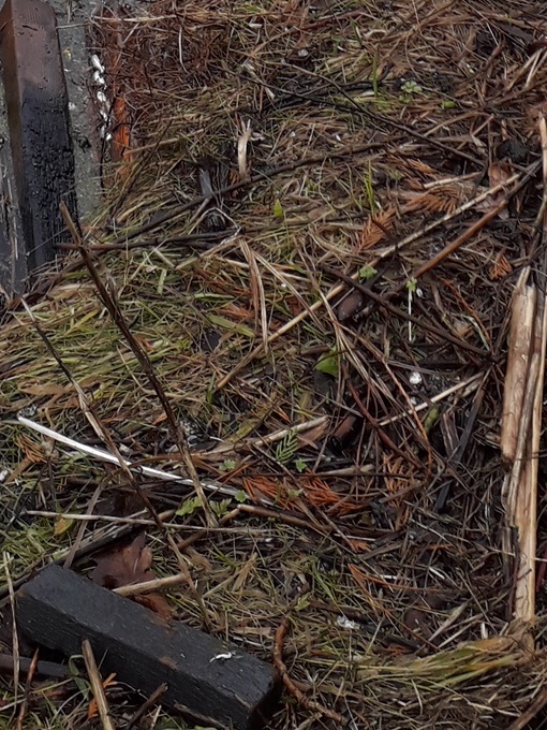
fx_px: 1728
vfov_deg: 20.6
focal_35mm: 82
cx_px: 314
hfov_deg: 18.0
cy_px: -338
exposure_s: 1/104
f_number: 1.9
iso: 40
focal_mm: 3.6
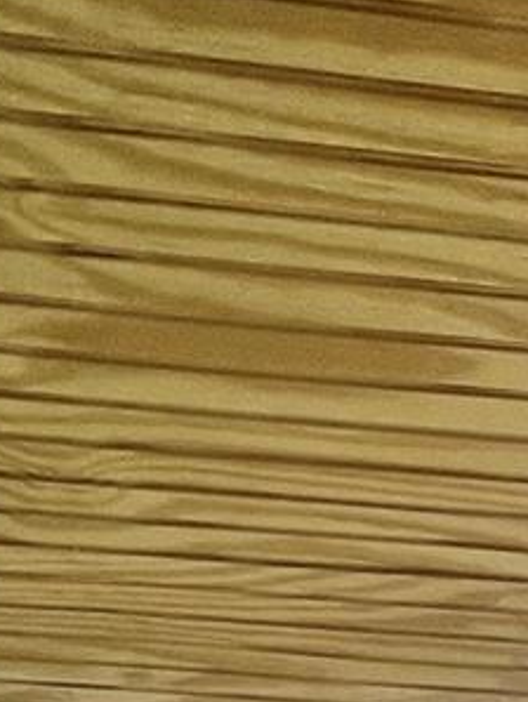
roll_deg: -0.6
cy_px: 1406
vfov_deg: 18.6
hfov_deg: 21.0
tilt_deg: -2.0
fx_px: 1361
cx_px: 570
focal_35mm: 67
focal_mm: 1.57
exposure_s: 1/99
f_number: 1.8
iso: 50
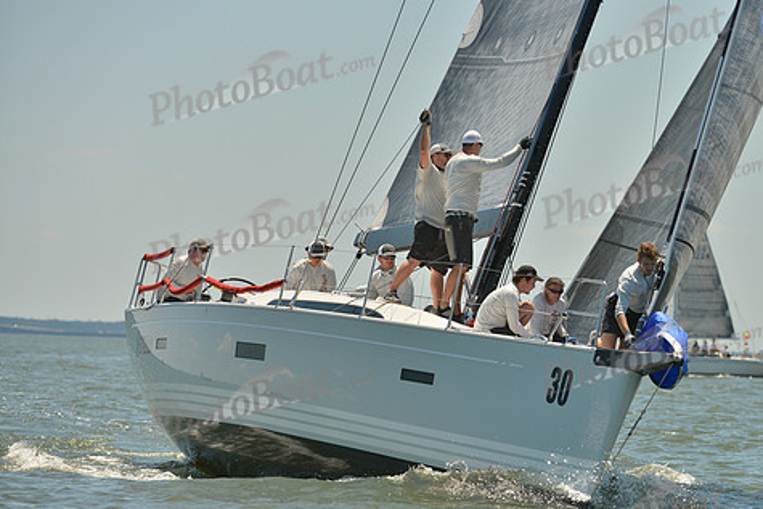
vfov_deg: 5.6
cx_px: 459
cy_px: 293
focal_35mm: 244
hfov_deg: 8.4
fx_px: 5173
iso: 200
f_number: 5.6
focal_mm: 200
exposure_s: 1/1600
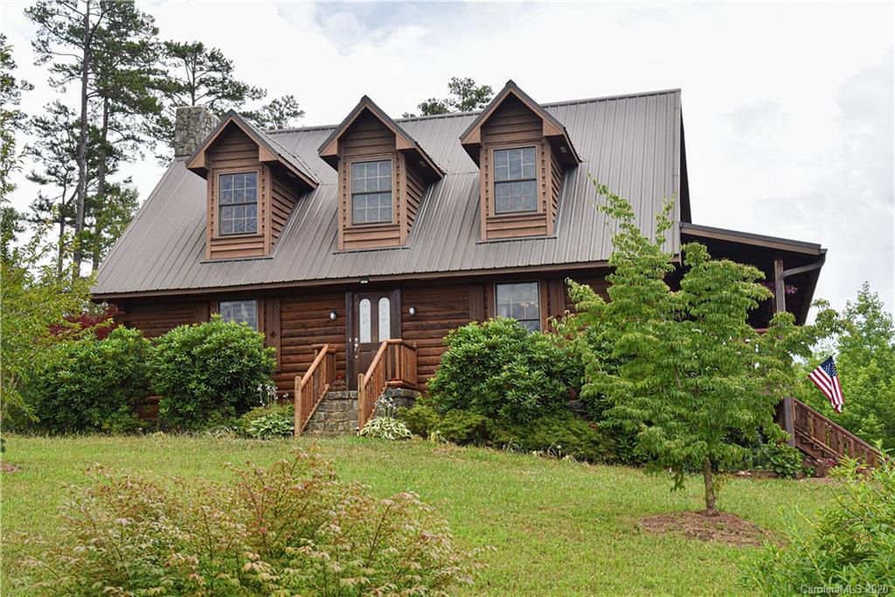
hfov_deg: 41.1
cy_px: 298
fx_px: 1193
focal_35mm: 48
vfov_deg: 28.1
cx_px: 448
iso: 500
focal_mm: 48
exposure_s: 1/250
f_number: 8
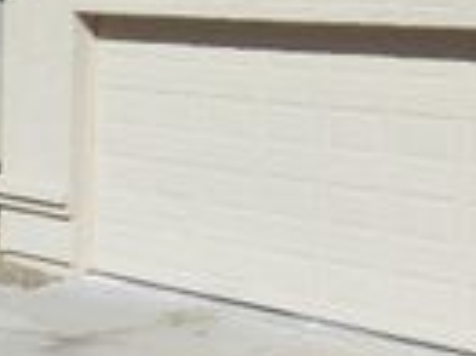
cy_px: -9
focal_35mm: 88
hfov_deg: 21.8
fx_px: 1209
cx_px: 425
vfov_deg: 16.4
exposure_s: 1/1000
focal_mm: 4
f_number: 5
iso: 160
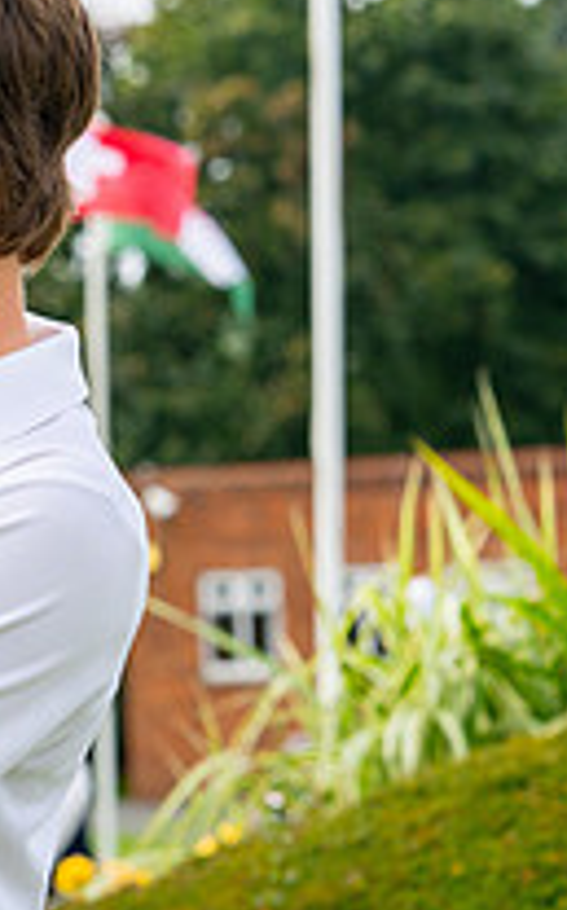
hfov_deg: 5.3
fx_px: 6021
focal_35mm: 243
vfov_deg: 8.6
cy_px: 429
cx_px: -629
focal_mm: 85
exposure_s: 1/500
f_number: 6.3
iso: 200
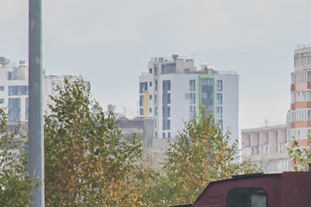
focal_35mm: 761
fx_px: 6567
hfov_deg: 2.7
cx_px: 295
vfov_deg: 1.8
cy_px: 250
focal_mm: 135
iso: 400
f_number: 8
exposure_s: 1/640
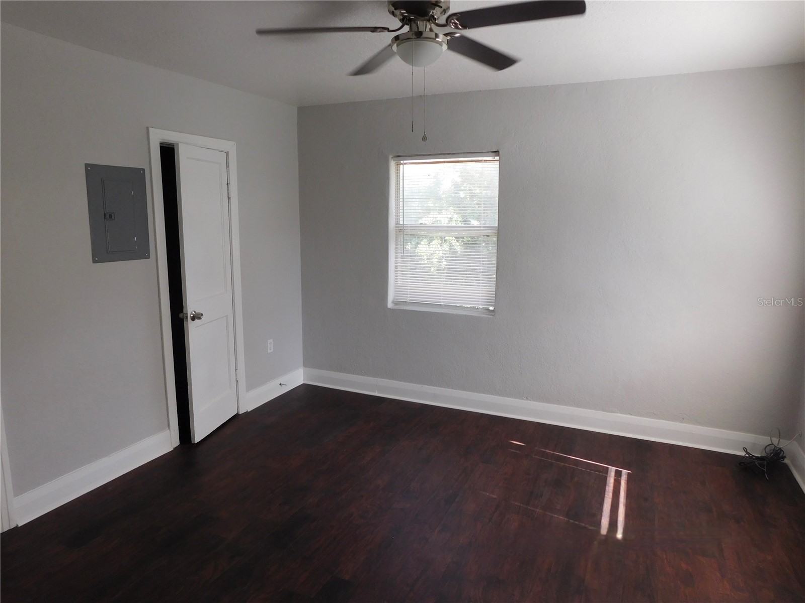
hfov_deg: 73.9
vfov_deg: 58.9
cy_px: 302
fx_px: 535
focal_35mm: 23
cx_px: 402
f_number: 3
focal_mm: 4
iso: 125
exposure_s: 1/100
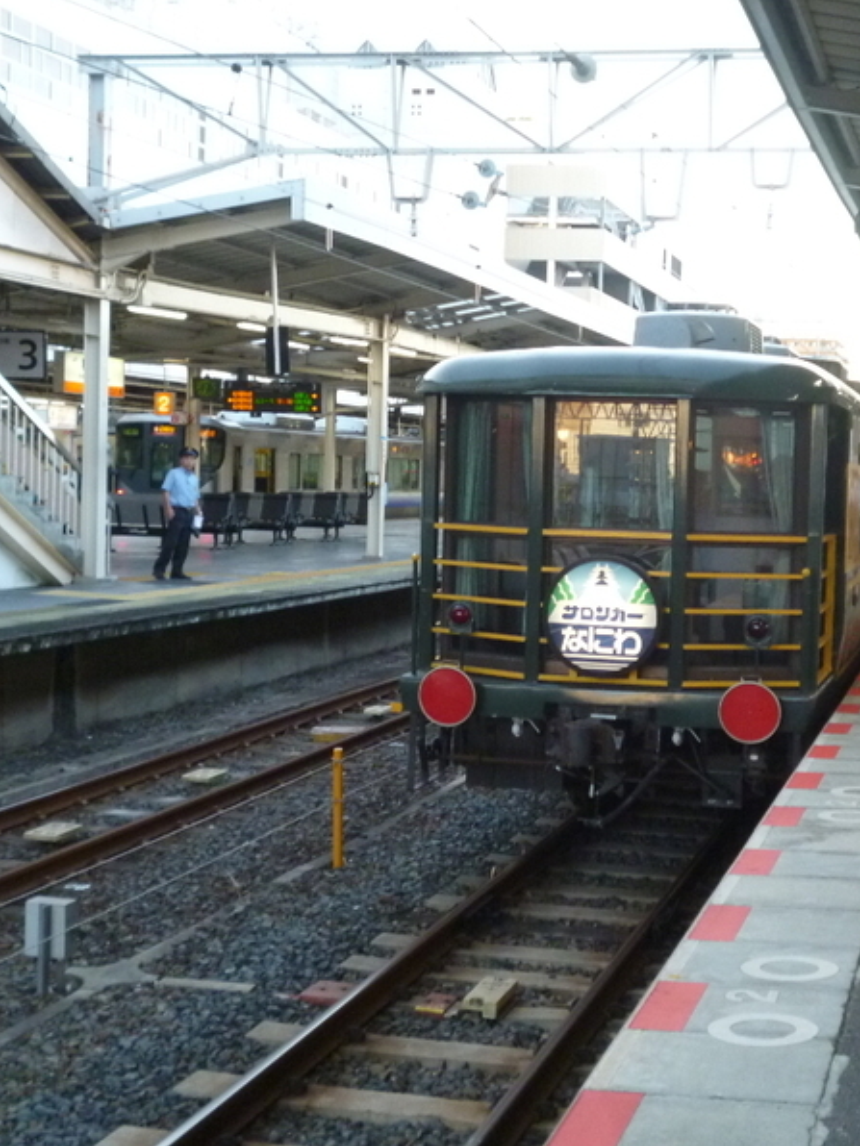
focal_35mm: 55
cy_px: 573
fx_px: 1822
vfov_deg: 34.9
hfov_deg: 26.2
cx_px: 666
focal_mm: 7.3
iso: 400
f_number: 3.7
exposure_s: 1/60
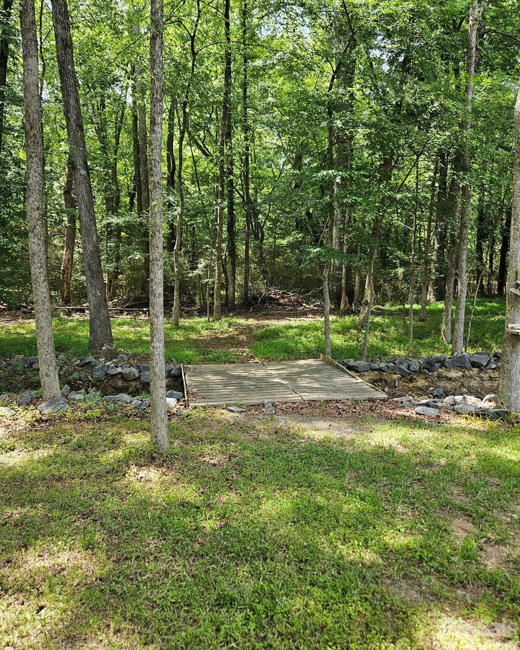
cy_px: 321
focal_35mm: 24
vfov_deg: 70.3
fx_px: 462
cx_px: 260
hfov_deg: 58.8
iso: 50
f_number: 1.8
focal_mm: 5.4
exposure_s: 1/180
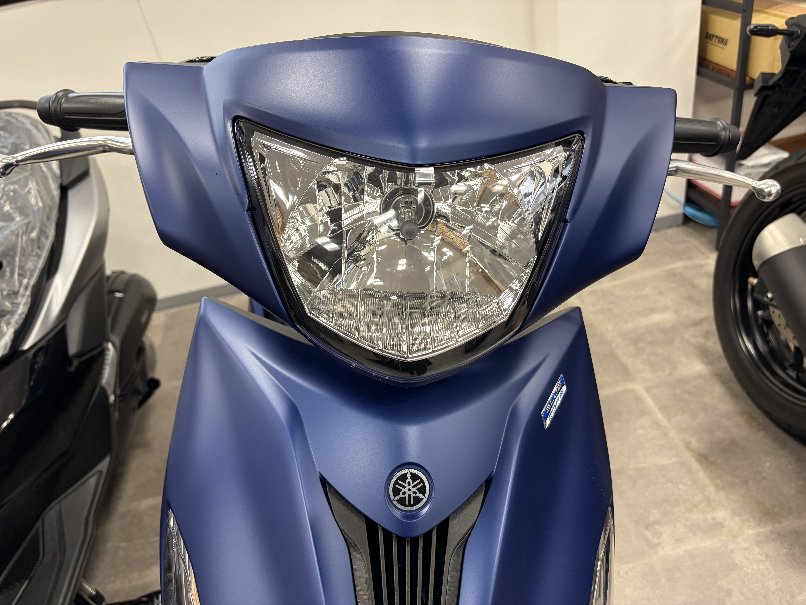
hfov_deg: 67.3
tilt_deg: -32.9
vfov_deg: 53.1
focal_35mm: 26
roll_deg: +12.9
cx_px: 403
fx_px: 605
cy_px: 302
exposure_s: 1/60
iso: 100
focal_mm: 5.96
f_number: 1.6
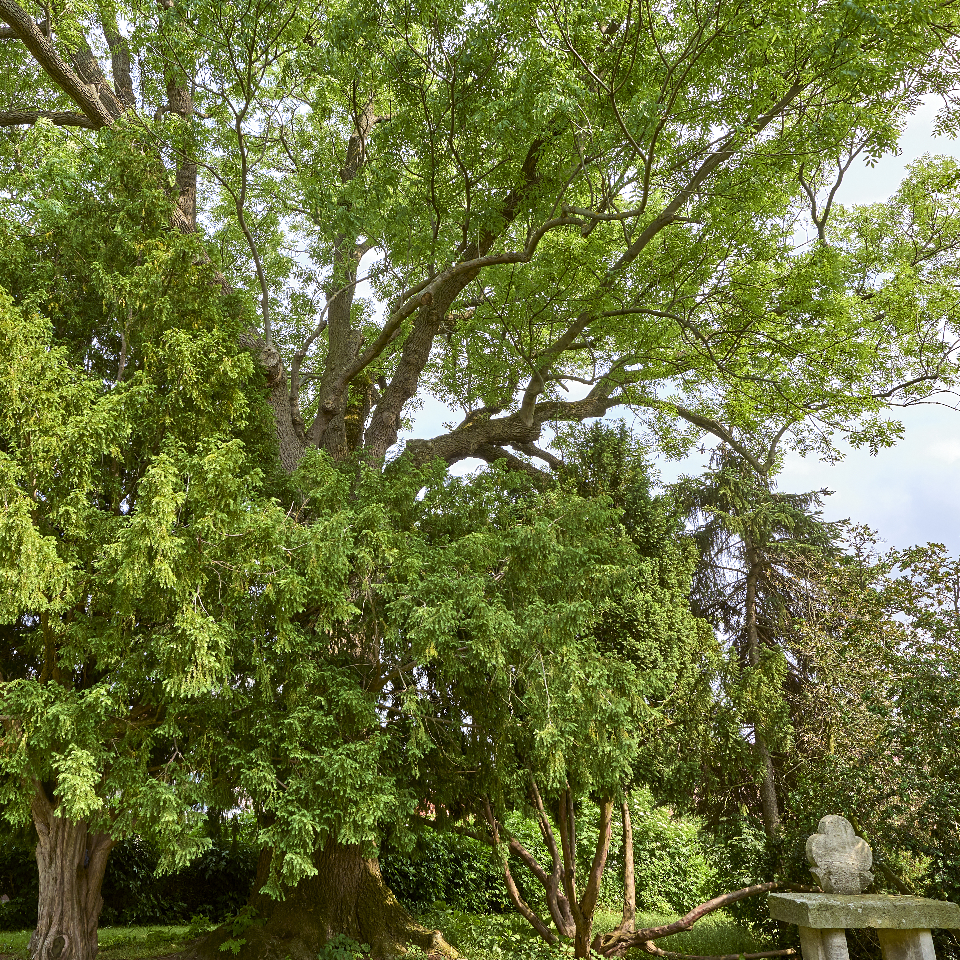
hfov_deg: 58.5
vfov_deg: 59.0
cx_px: 376
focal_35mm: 27
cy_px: 432
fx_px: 847
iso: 125
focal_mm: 14
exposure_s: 1/80
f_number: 11
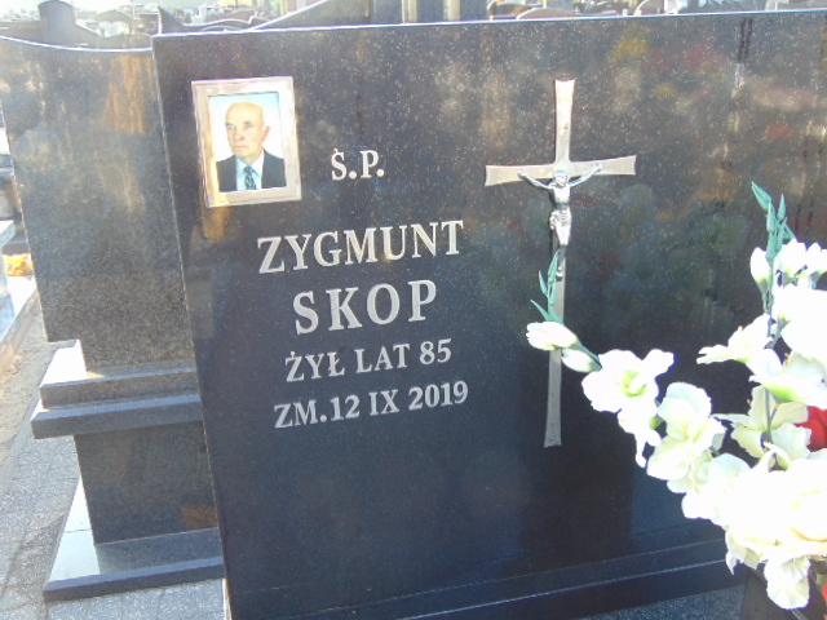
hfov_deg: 52.6
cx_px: 414
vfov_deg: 40.7
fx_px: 836
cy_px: 310
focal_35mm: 35
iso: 80
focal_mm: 6.3
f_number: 3.2
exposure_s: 1/60
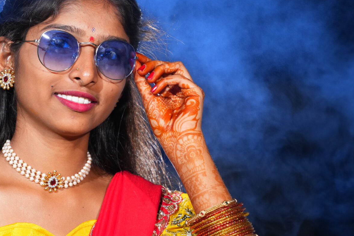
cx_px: 91
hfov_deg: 14.9
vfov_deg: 10.0
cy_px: 129
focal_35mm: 138
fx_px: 1352
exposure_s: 1/125
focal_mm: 62.7
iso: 800
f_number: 5
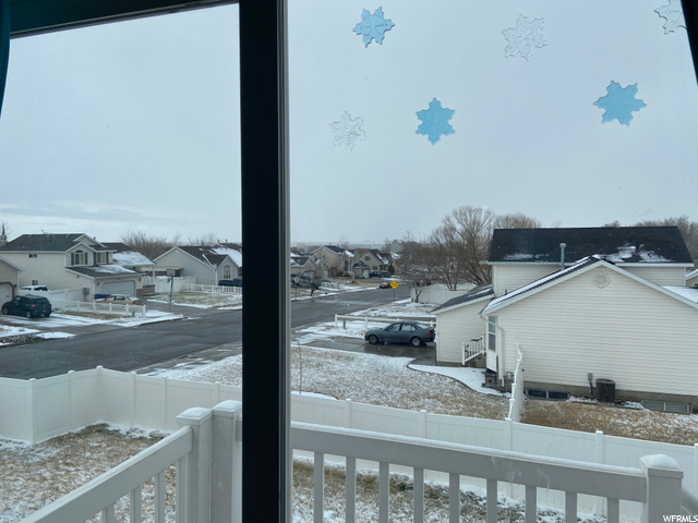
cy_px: 262
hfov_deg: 67.3
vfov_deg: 53.1
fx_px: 524
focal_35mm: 26
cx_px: 349
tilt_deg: -2.7
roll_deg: +0.2
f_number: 1.8
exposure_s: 1/920
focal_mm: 4.25
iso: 32
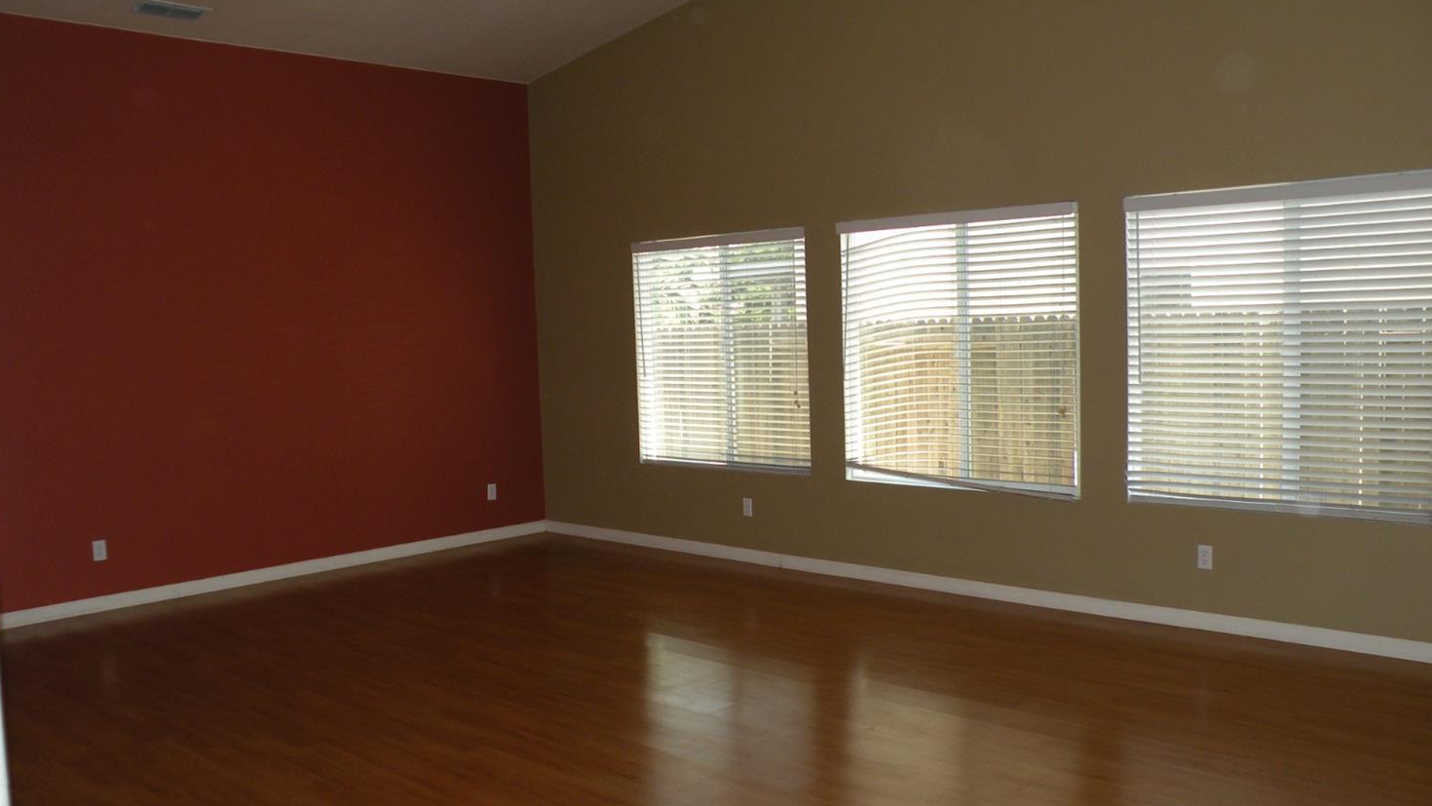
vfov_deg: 38.9
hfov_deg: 64.3
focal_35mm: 30
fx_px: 1139
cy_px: 419
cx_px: 708
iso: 89
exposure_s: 1/49.6
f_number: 2.8
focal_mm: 4.7
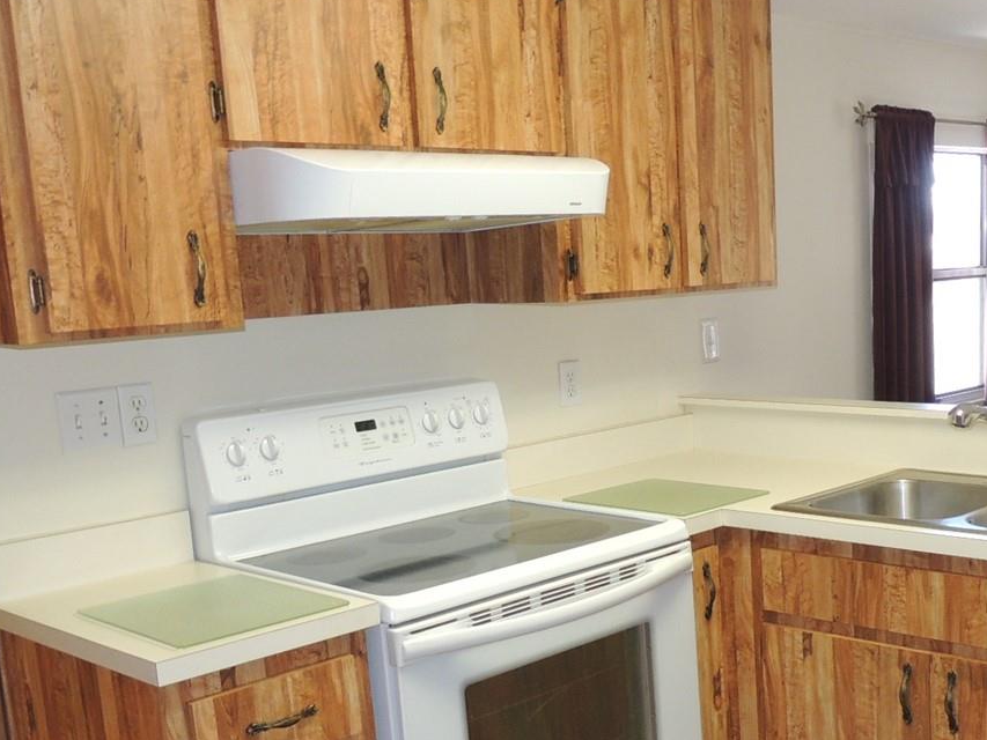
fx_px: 1283
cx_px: 693
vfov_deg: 31.9
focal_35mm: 45
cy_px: 493
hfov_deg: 41.3
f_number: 3
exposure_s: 1/40
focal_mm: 4.3
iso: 280
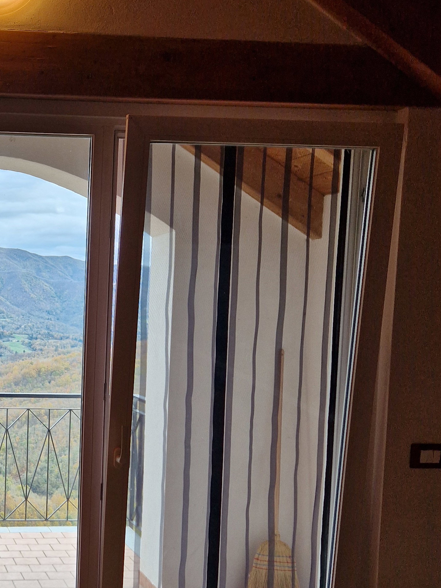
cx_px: -35
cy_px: 397
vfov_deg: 37.7
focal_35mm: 50
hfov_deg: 26.9
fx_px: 849
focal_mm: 5.4
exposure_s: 1/180
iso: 50
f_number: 1.8
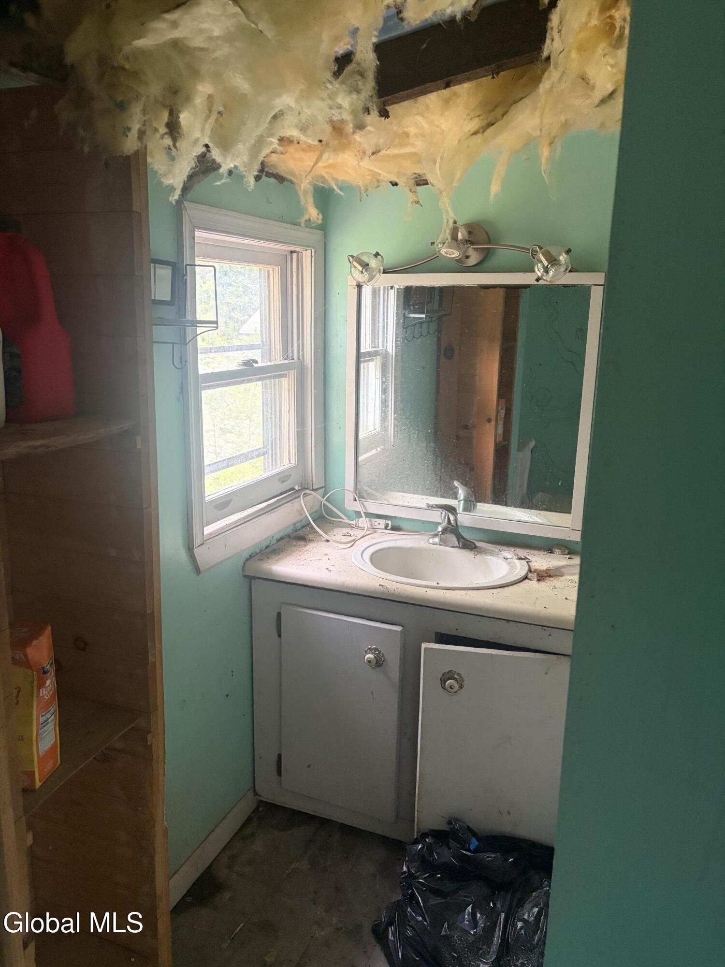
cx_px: 362
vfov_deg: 67.3
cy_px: 484
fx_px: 726
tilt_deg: -11.6
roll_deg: -0.5
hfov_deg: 53.1
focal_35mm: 26
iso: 400
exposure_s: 1/60
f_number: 1.6
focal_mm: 5.96
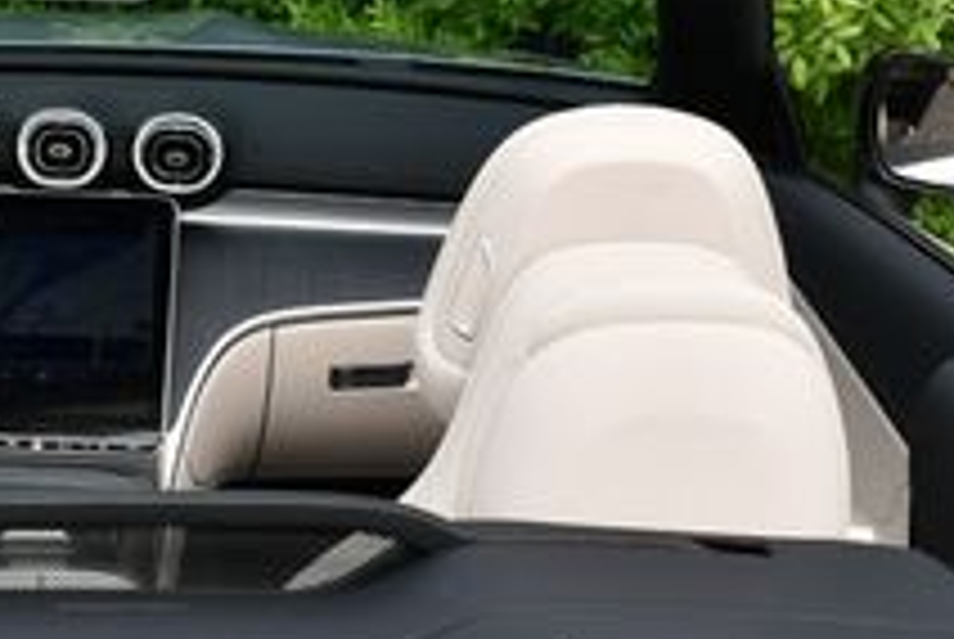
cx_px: 45
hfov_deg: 15.2
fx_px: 3529
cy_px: 261
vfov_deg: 10.3
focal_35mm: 133
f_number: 8
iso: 125
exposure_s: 1/250
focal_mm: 22
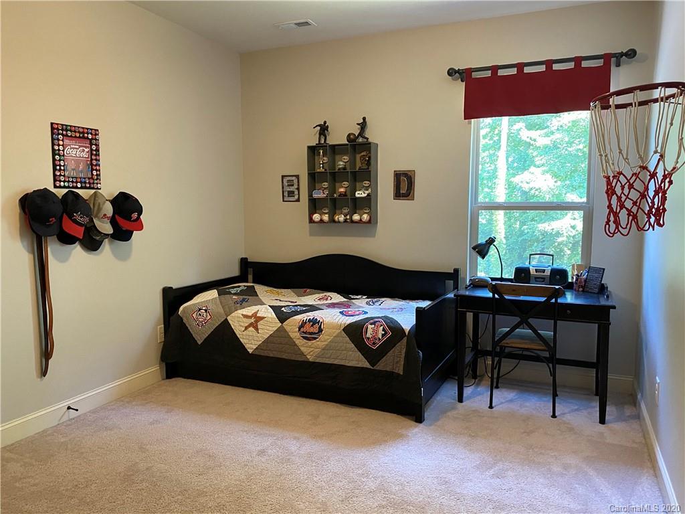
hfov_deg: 67.3
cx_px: 342
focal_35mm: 26
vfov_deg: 53.1
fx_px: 515
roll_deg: +0.5
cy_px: 257
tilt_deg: -3.9
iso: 400
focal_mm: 4.25
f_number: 1.8
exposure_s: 1/60
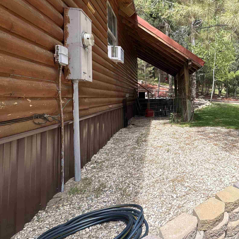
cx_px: 222
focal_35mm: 24
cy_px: 91
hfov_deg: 55.0
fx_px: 187
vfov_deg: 64.2
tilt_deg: +1.2
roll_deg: +2.3
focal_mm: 2.22
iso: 40
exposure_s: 1/425
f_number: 2.2
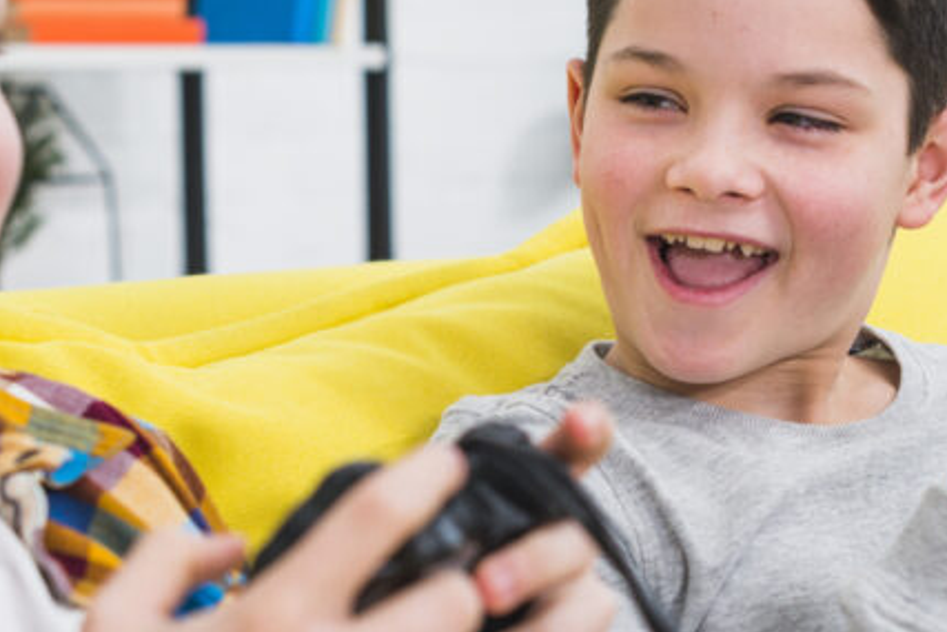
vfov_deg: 11.4
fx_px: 3158
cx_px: 477
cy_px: 414
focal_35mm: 120
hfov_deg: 17.1
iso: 400
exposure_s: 1/160
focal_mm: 50
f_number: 4
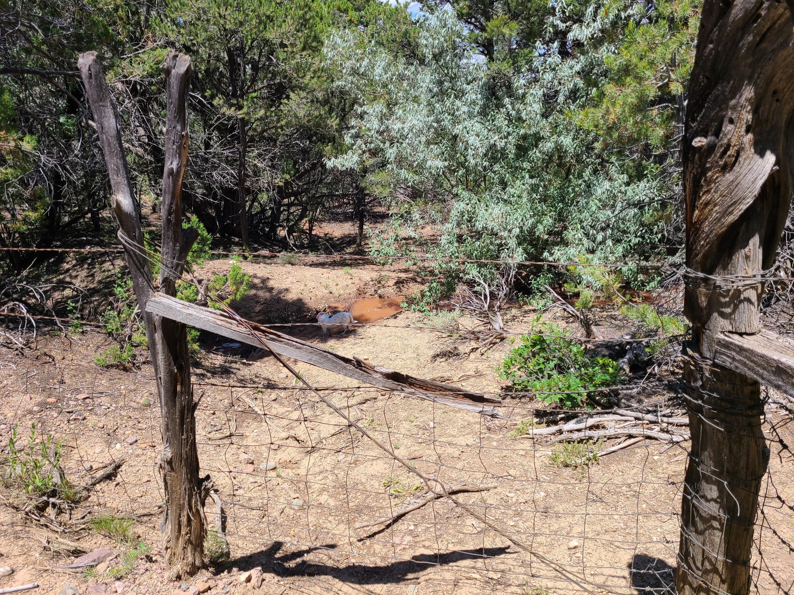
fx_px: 596
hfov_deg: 67.3
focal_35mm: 26
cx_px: 397
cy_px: 298
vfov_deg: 53.1
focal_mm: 5.4
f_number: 1.8
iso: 40
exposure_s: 1/1663
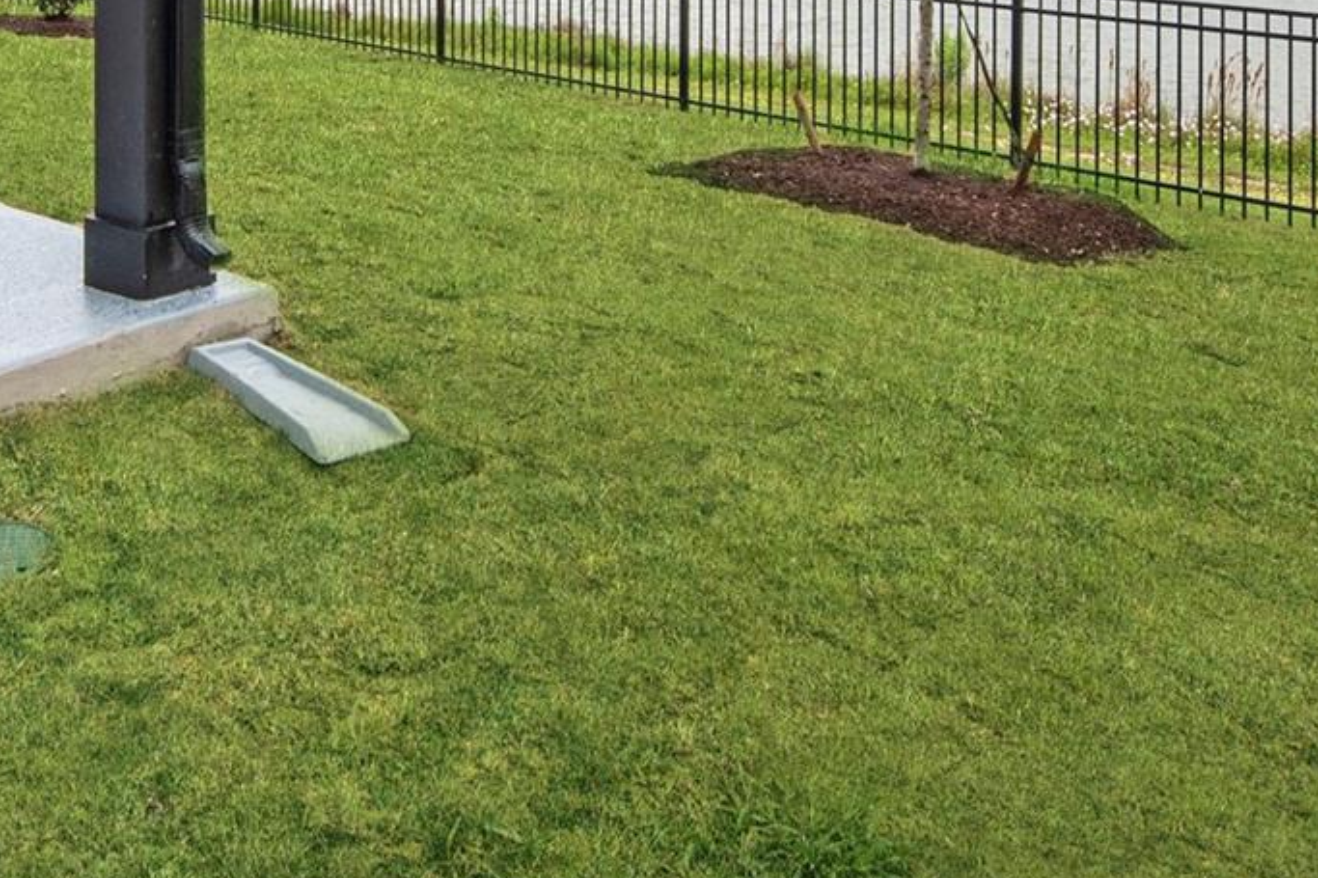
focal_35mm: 42
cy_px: -249
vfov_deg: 27.0
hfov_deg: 45.3
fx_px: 1537
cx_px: 384
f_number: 8
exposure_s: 1/200
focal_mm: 14
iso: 100
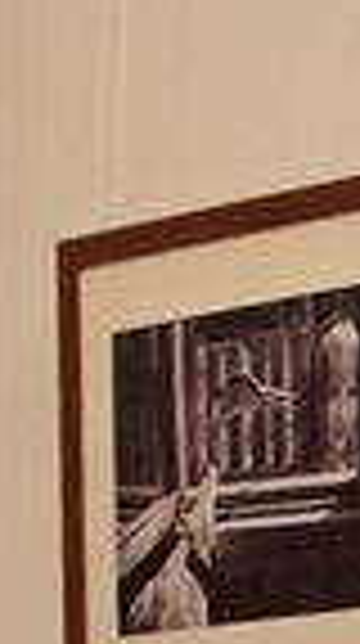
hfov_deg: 3.9
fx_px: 5237
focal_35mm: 307
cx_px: 819
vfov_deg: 6.9
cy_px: 1117
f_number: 6.3
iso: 400
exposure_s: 1/60
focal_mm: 31
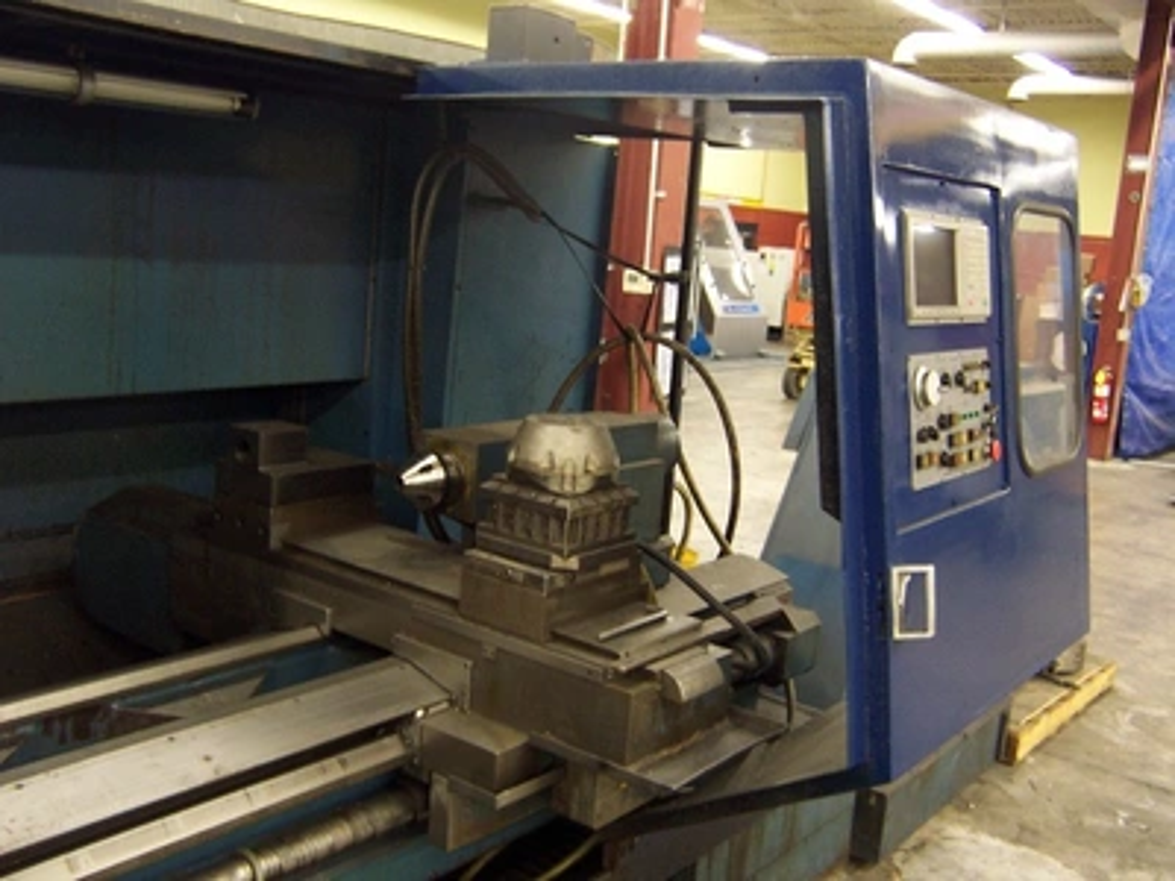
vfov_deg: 39.7
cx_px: 588
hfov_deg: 51.4
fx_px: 1222
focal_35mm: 36
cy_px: 440
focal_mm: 5.6
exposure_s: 1/8
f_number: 2.8
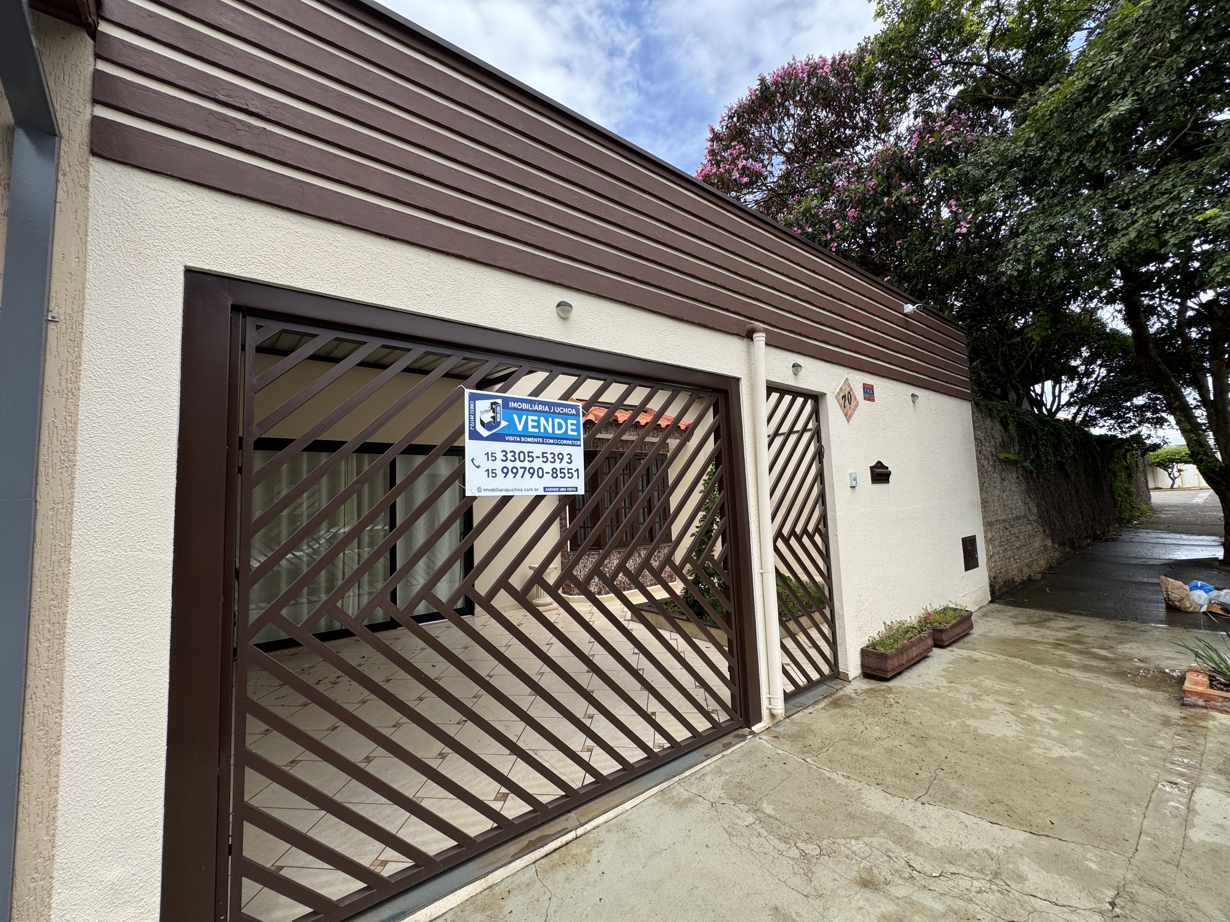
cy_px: 461
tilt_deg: +5.2
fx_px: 497
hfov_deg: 102.1
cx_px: 615
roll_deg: +1.6
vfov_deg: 85.7
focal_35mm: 14
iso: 50
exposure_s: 1/1020
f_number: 2.2
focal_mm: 2.22
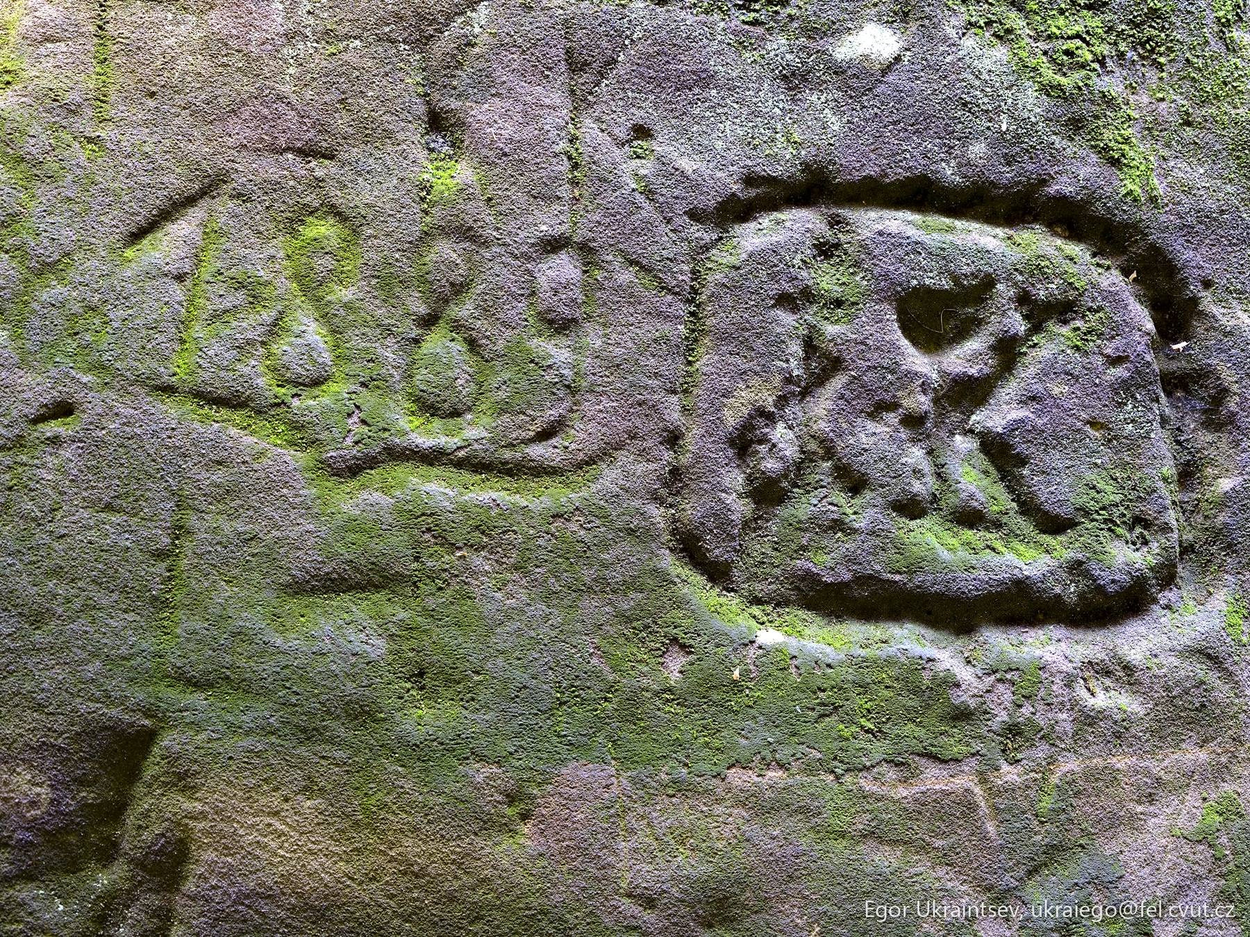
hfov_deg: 43.9
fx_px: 1553
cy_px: 468
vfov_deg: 33.6
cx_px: 625
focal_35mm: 43
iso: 100
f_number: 8
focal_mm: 54.6
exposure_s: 6
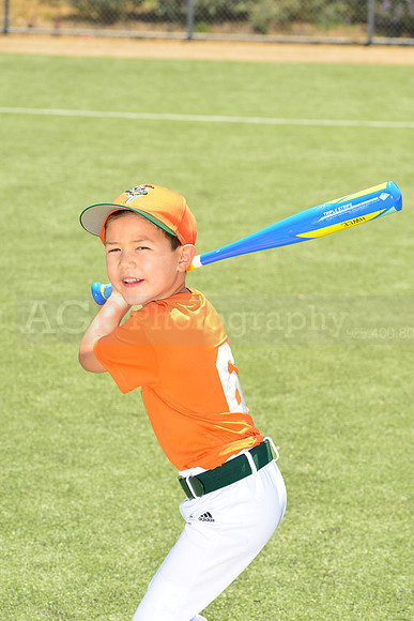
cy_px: 310
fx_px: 2155
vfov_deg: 16.4
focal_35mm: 125
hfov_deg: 11.0
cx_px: 207
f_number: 11
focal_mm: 125
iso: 250
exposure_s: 1/250
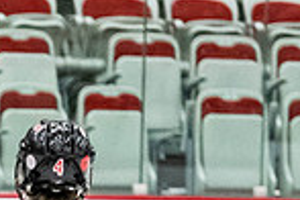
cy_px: 419
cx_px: -546
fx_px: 6991
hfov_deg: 2.4
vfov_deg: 1.6
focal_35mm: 839
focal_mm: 120
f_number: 2.8
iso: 3200
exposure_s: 1/640
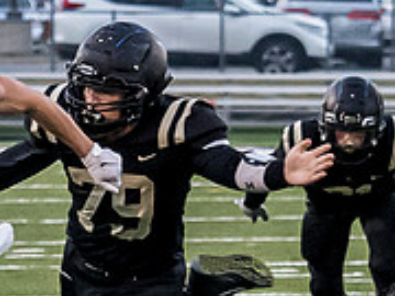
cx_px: 167
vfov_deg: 2.0
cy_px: 300
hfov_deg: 2.6
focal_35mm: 749
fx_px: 8547
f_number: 2.8
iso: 2500
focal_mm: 62
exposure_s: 1/1000
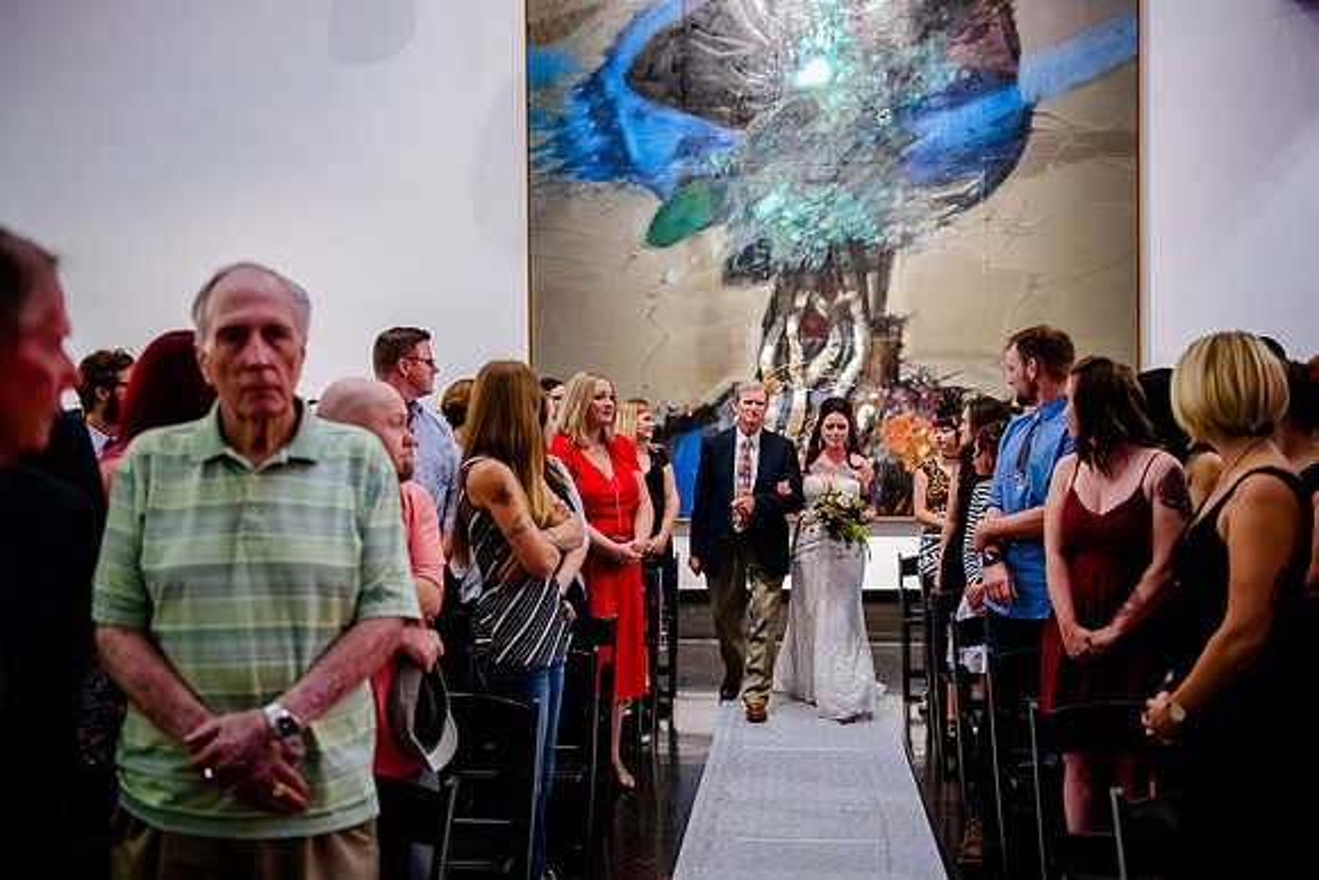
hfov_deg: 49.7
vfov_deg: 34.3
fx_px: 1424
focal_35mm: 39
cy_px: 440
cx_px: 660
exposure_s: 1/125
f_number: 2.8
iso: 4000
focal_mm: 38
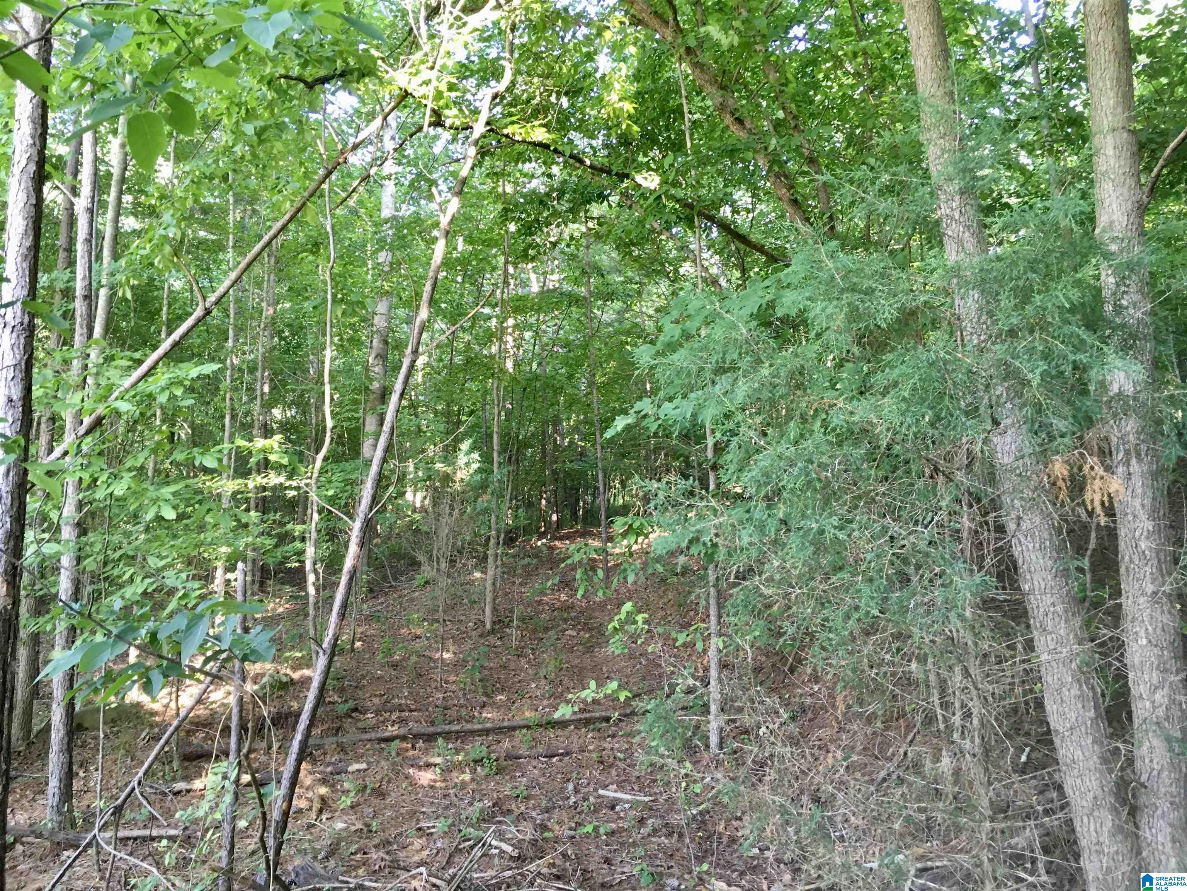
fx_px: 994
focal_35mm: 29
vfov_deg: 48.2
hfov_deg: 61.7
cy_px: 446
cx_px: 594
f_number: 2.2
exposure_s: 1/30
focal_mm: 4.15
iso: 80
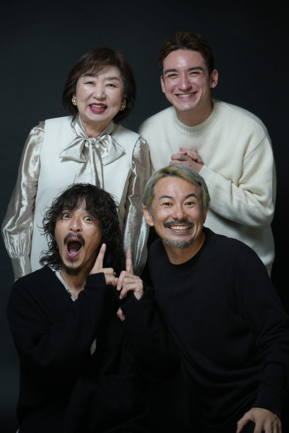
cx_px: 144
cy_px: 216
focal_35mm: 70
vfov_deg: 28.8
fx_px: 843
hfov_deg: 19.5
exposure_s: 1/125
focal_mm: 70
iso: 2000
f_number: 11
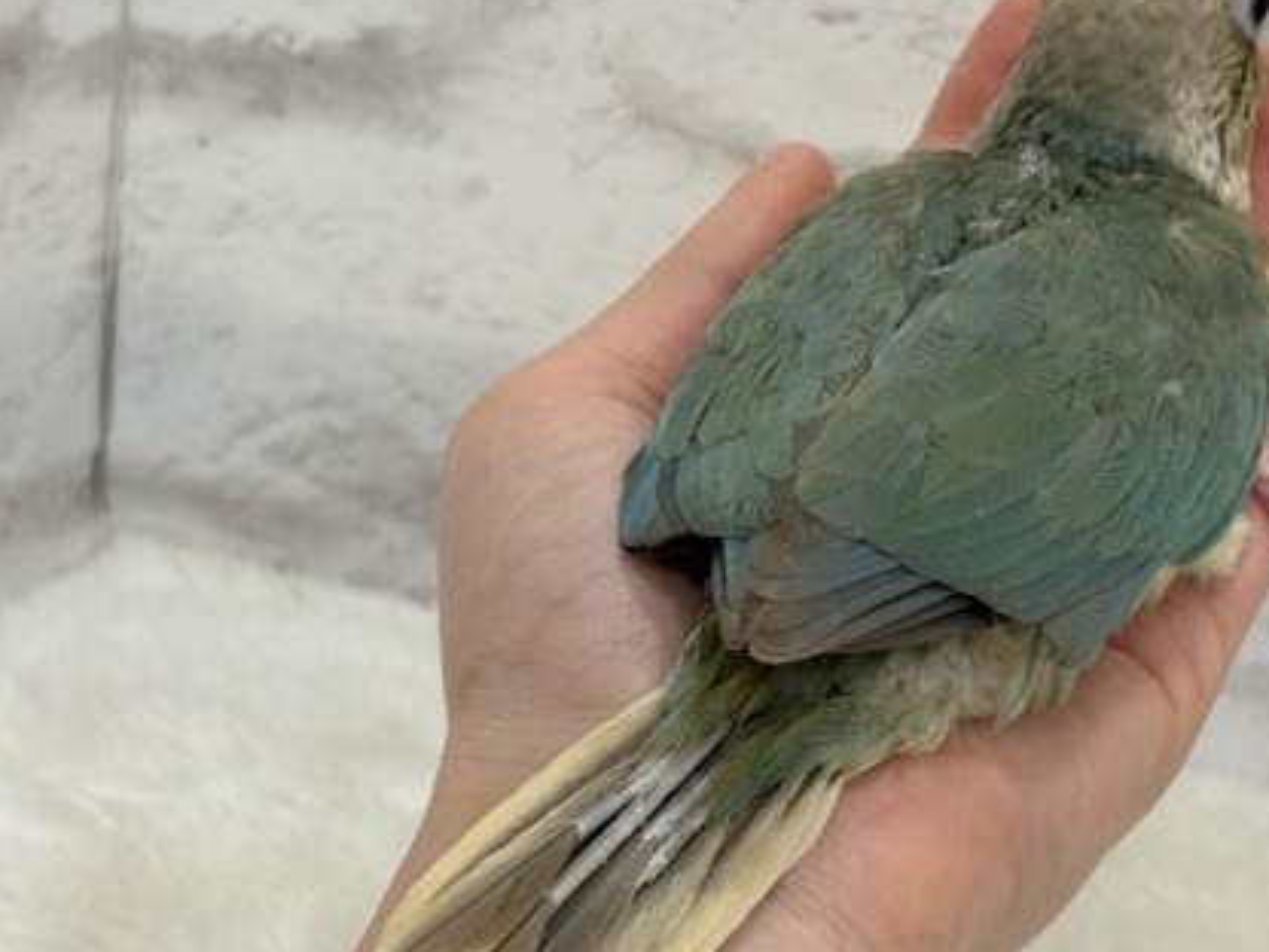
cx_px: 900
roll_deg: -6.7
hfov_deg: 24.2
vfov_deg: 18.4
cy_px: 421
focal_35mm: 80
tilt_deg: -17.8
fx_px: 2933
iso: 40
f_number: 1.6
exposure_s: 1/50
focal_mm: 5.96
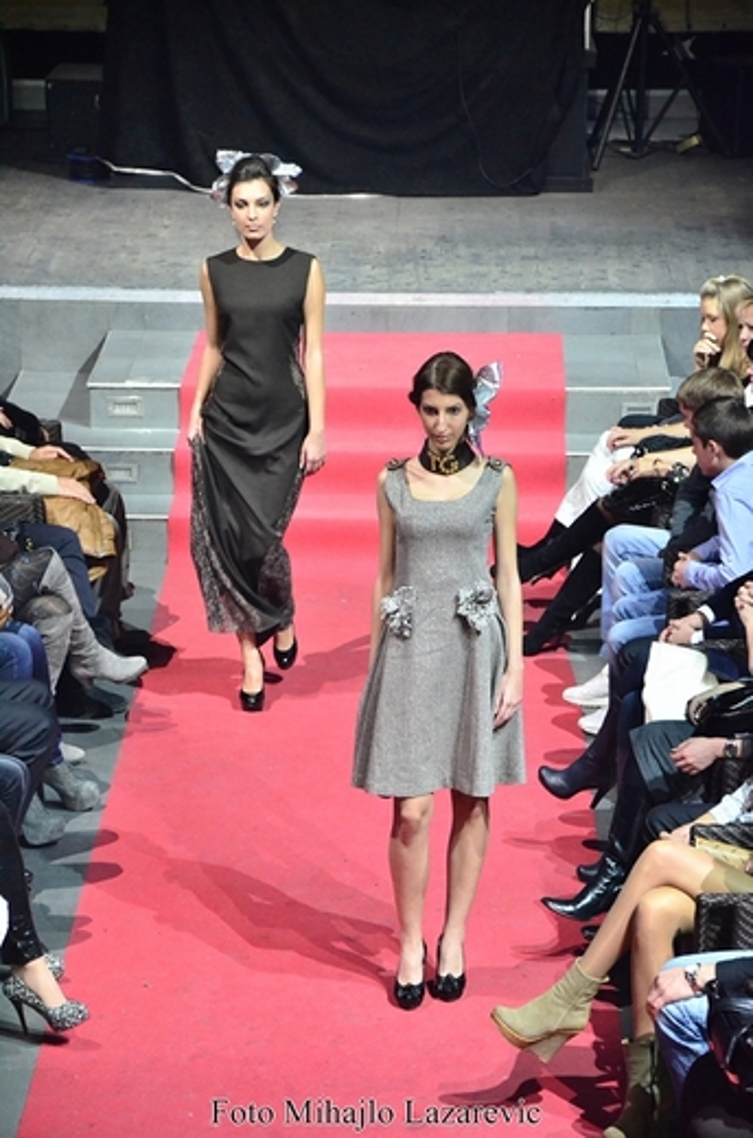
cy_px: 569
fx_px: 4258
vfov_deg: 15.2
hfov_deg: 10.1
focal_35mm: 135
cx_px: 376
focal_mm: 90
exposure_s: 1/125
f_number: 5.6
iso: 3200
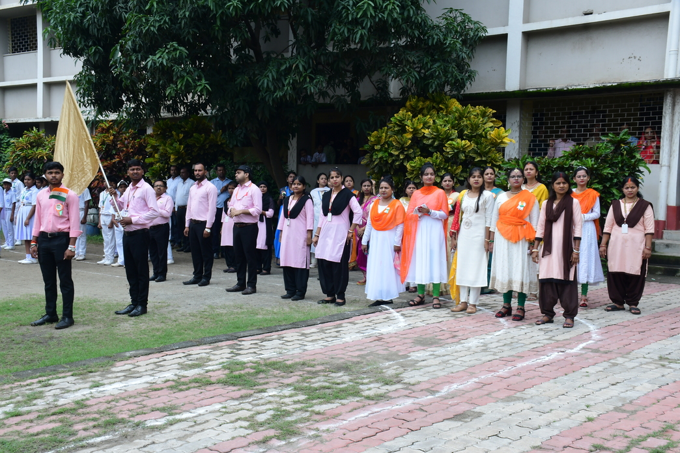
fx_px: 850
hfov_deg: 43.6
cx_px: 340
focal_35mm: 45
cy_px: 226
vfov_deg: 29.9
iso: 320
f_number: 9
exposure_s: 1/160
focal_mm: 30
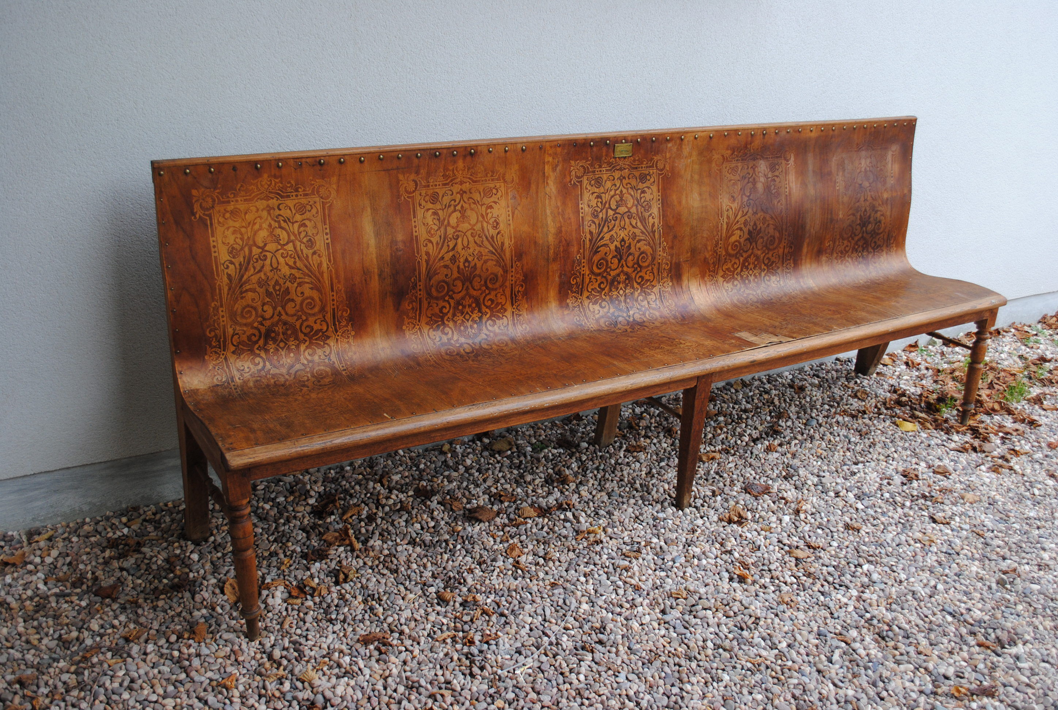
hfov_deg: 57.1
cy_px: 355
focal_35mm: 33
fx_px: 972
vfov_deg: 40.1
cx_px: 529
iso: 200
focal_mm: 22
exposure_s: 1/100
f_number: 5
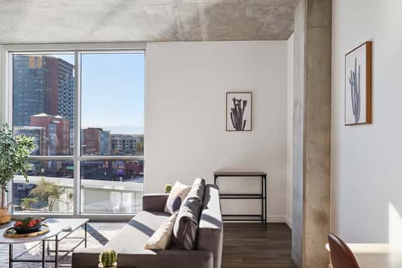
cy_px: 137
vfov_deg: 46.4
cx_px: 169
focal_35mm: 28
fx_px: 313
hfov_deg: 65.1
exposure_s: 1/125
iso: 400
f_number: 8
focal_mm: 16
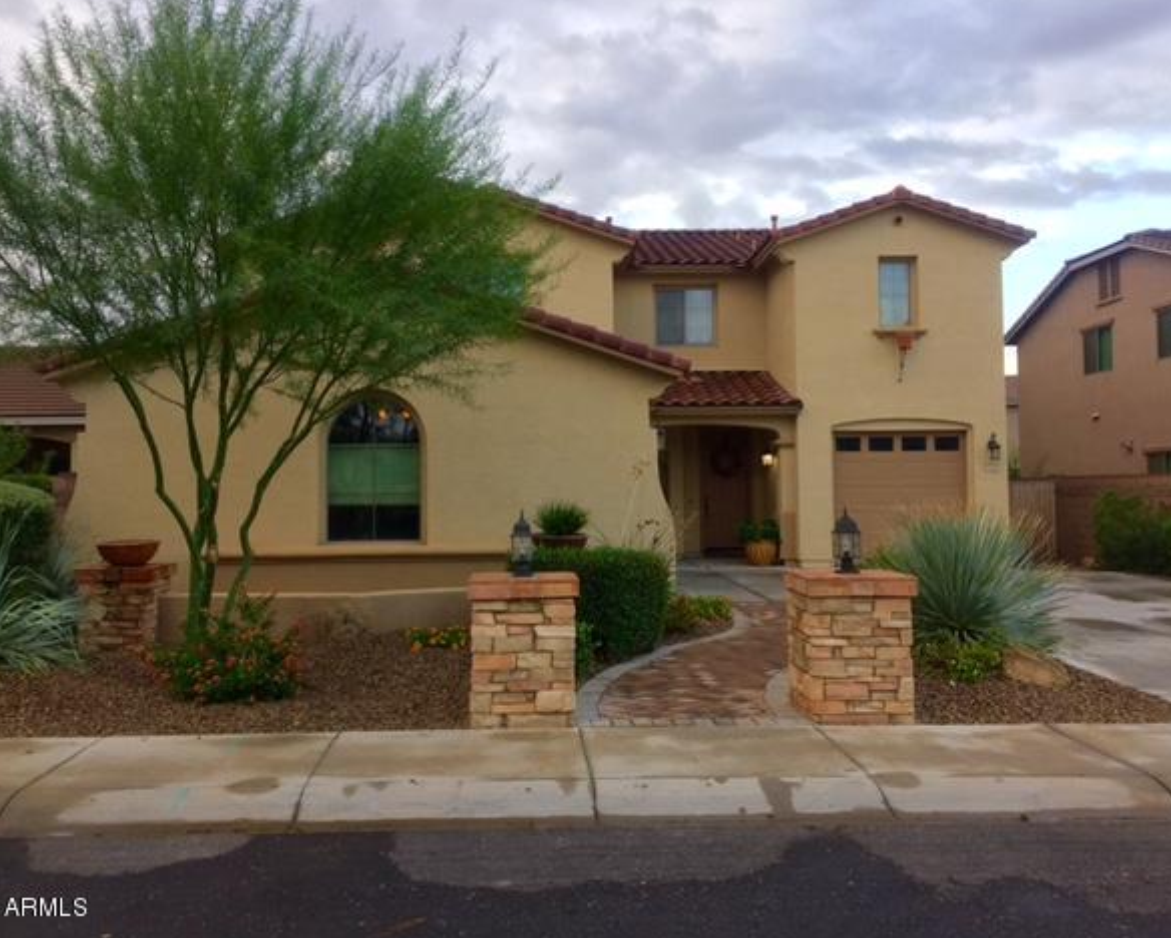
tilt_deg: +1.6
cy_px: 467
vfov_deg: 47.2
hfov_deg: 57.1
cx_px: 571
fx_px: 1075
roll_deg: +0.3
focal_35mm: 31
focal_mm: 4.15
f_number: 2.2
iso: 40
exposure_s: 1/120
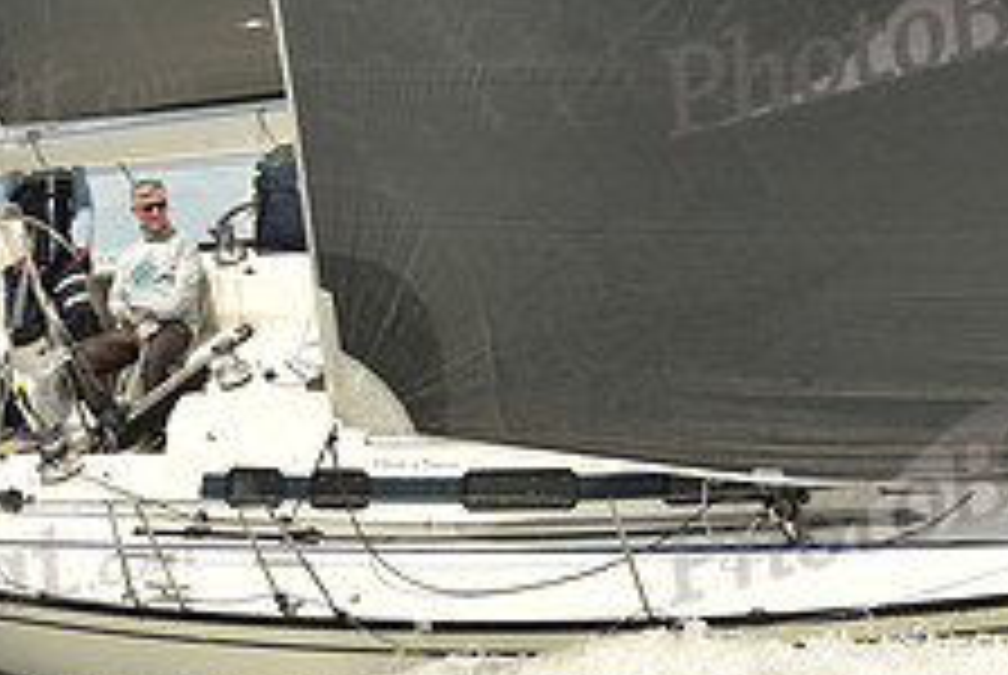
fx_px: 5075
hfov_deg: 11.3
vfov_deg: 7.6
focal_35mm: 181
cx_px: 432
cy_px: 317
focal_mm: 70
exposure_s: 1/800
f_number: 9
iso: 250
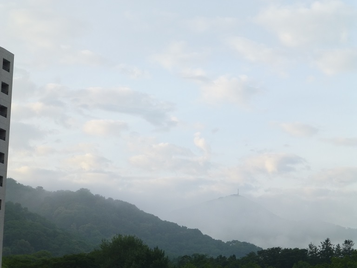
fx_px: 990
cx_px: 178
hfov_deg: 20.4
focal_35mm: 96
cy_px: 134
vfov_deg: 15.4
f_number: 5.3
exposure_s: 1/160
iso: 100
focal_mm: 17.1
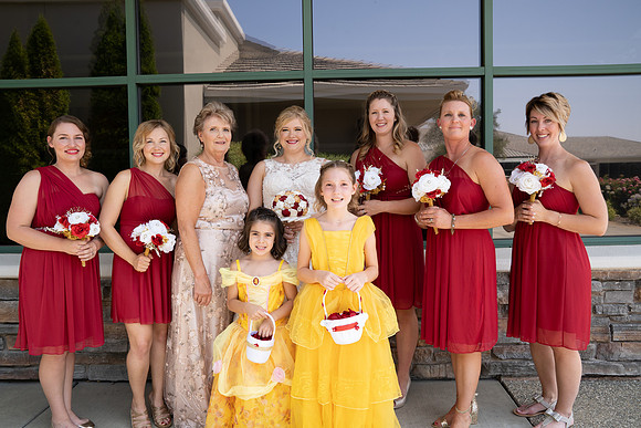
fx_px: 499
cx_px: 320
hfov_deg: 65.5
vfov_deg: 46.4
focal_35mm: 28
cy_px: 214
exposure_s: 1/200
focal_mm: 28
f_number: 9
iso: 500
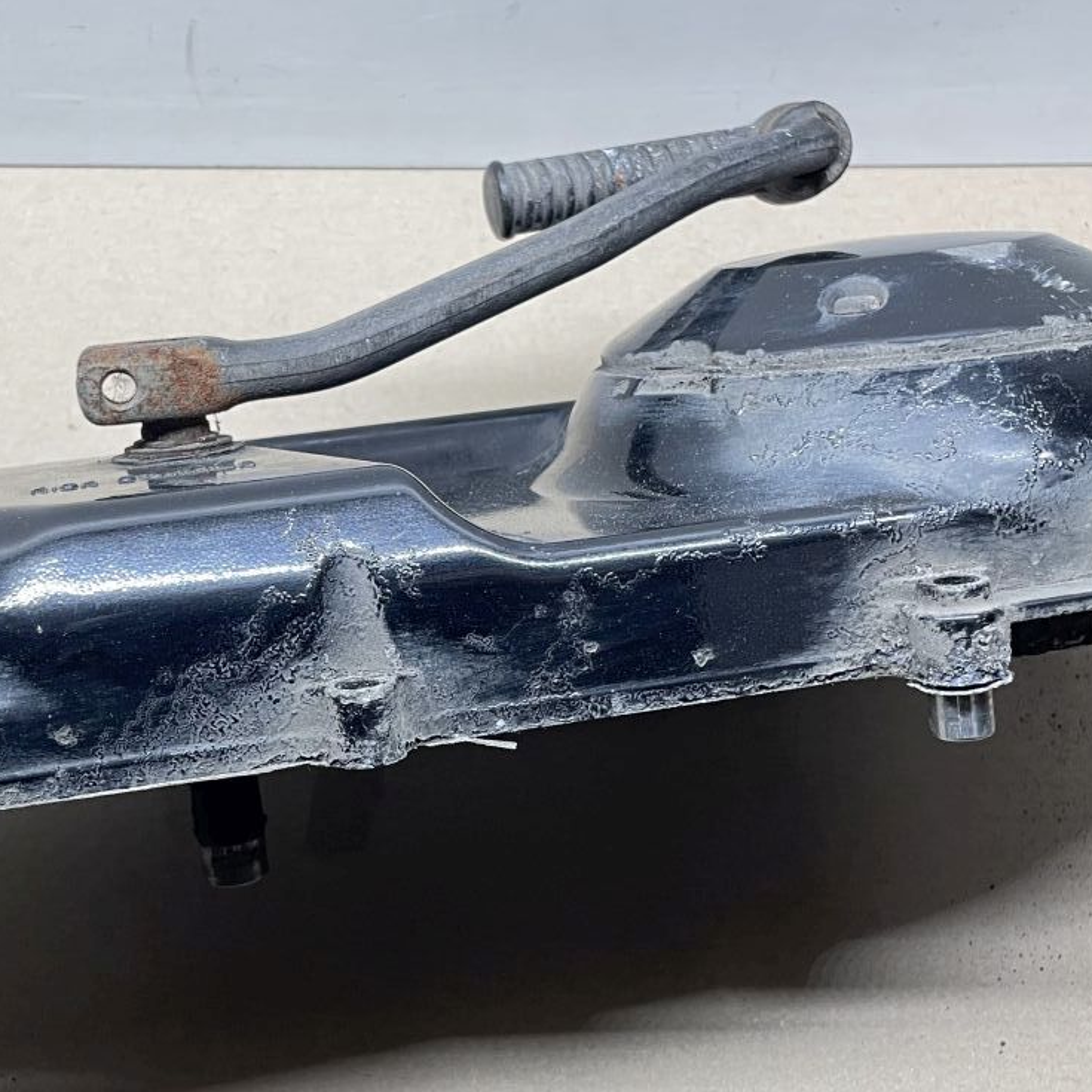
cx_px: 446
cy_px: 605
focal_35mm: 50
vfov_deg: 34.0
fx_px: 1785
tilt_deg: -61.2
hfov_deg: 33.9
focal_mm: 4.2
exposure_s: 1/50
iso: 80
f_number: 1.6
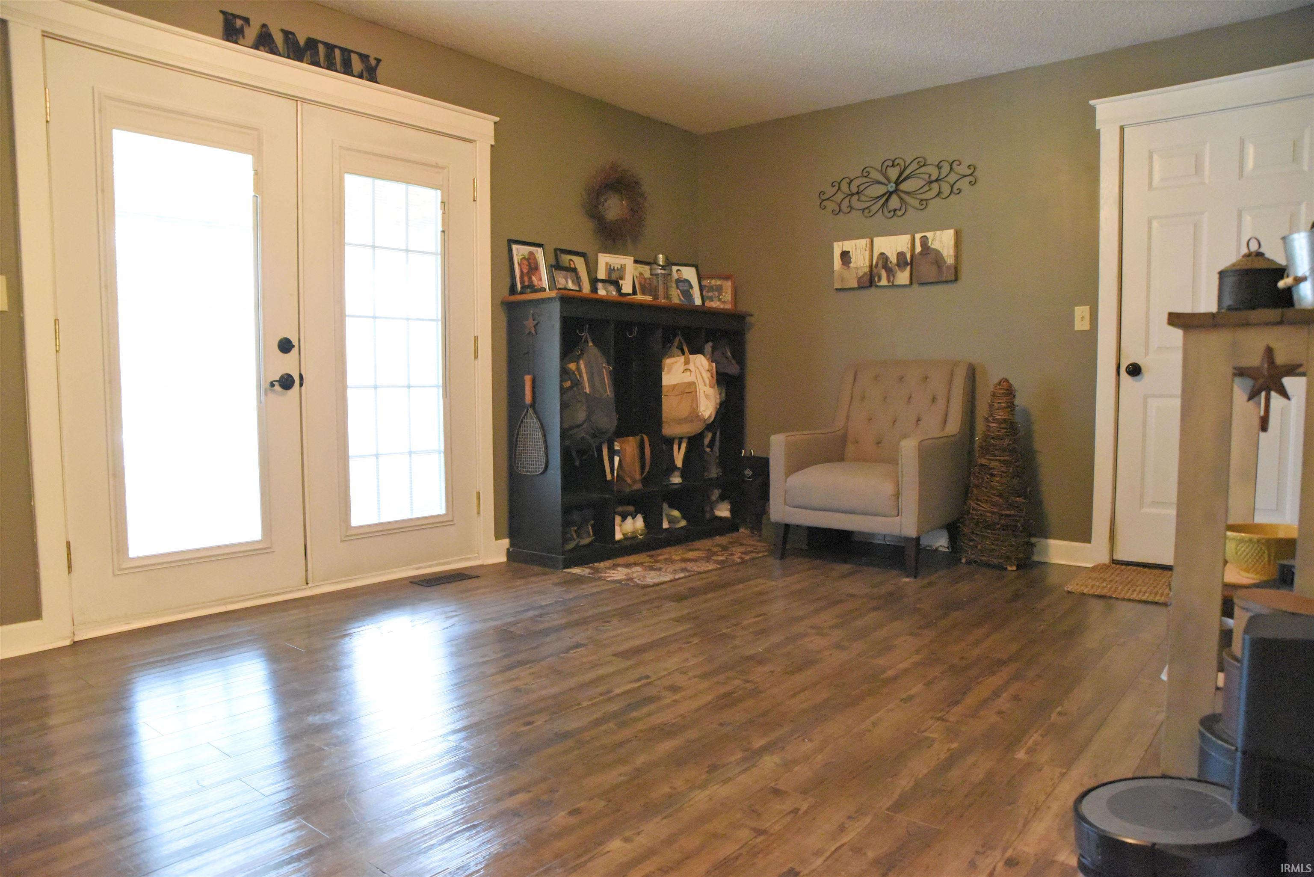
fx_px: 876
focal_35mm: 24
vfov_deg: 53.2
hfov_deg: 73.7
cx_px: 657
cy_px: 438
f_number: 4
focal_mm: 24
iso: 12800
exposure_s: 1/200
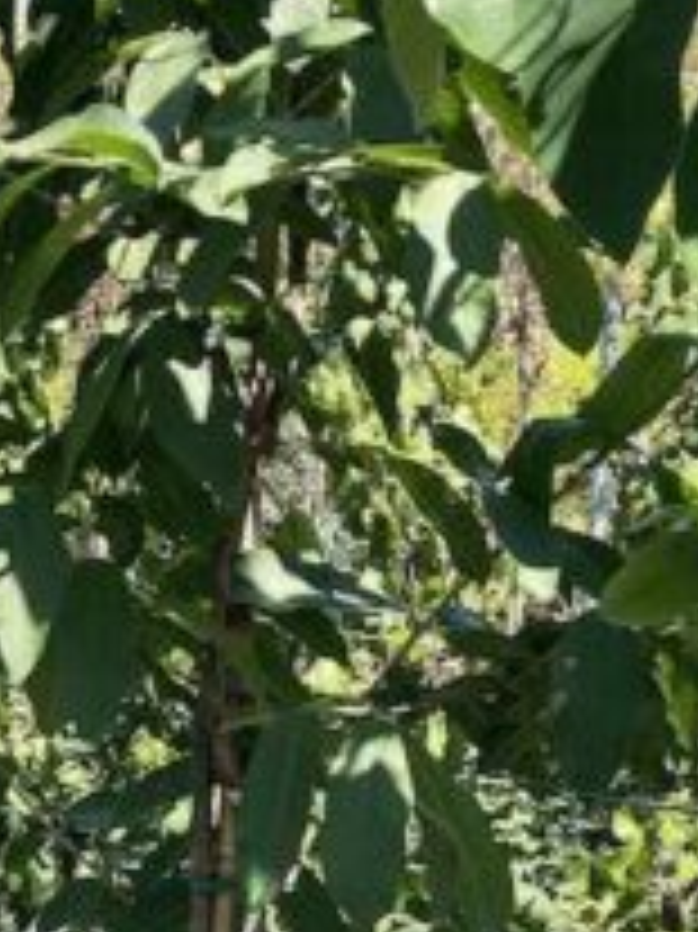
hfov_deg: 20.3
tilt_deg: -9.6
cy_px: 853
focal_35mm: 67
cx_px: -167
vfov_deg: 27.8
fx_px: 1803
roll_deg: -7.3
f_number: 1.6
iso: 32
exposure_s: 1/1304
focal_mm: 4.2
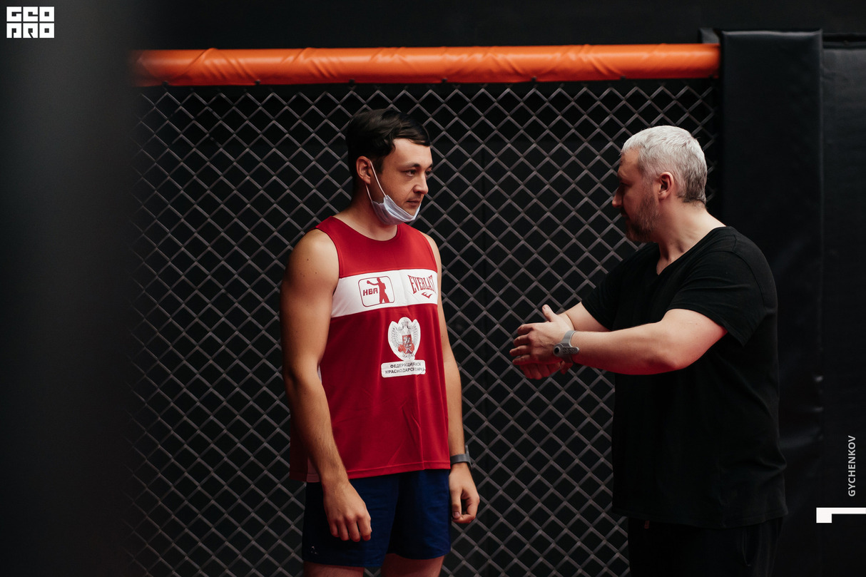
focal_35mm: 127
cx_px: 433
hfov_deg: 16.1
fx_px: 3054
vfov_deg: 10.8
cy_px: 288
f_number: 2.2
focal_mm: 85
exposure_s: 1/320
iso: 1250
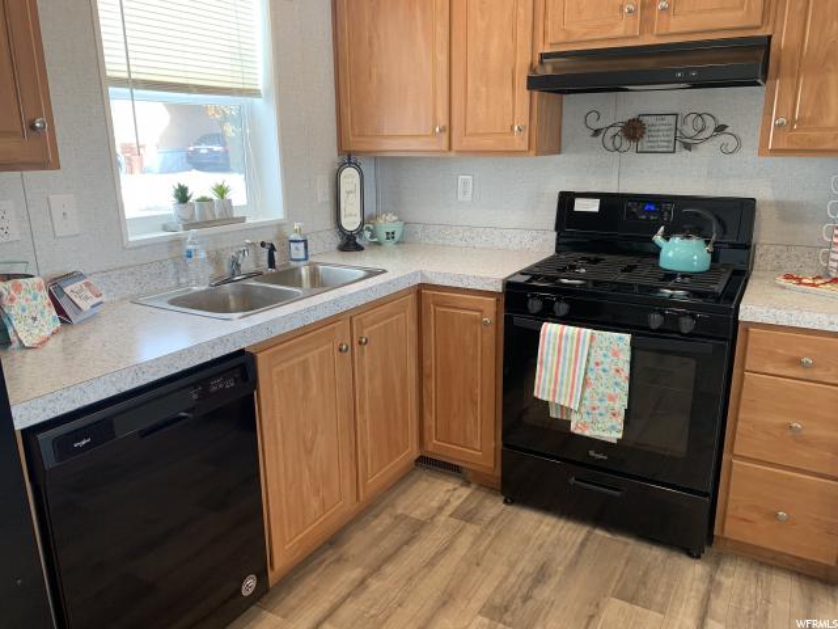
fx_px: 629
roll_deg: +0.7
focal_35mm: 26
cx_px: 419
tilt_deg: -15.3
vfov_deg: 53.1
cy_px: 314
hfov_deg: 67.3
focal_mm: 4.25
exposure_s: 1/60
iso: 64
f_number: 1.8
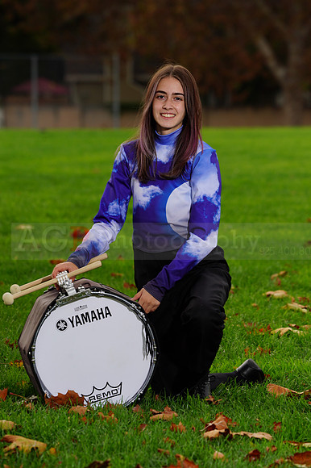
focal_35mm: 256
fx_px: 3321
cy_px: 234
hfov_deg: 5.4
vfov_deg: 8.0
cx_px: 156
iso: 160
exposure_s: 1/160
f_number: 8
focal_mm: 256
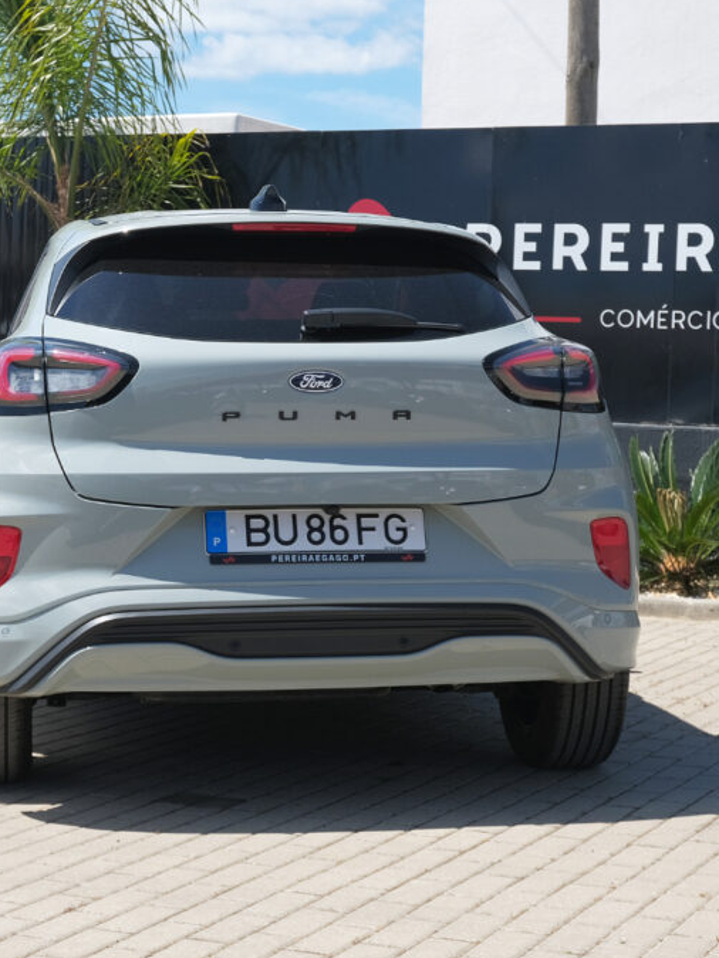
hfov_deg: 21.0
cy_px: 476
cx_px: 298
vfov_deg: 27.8
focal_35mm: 70
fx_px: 1939
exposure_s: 1/320
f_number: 9
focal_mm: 32.3
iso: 160
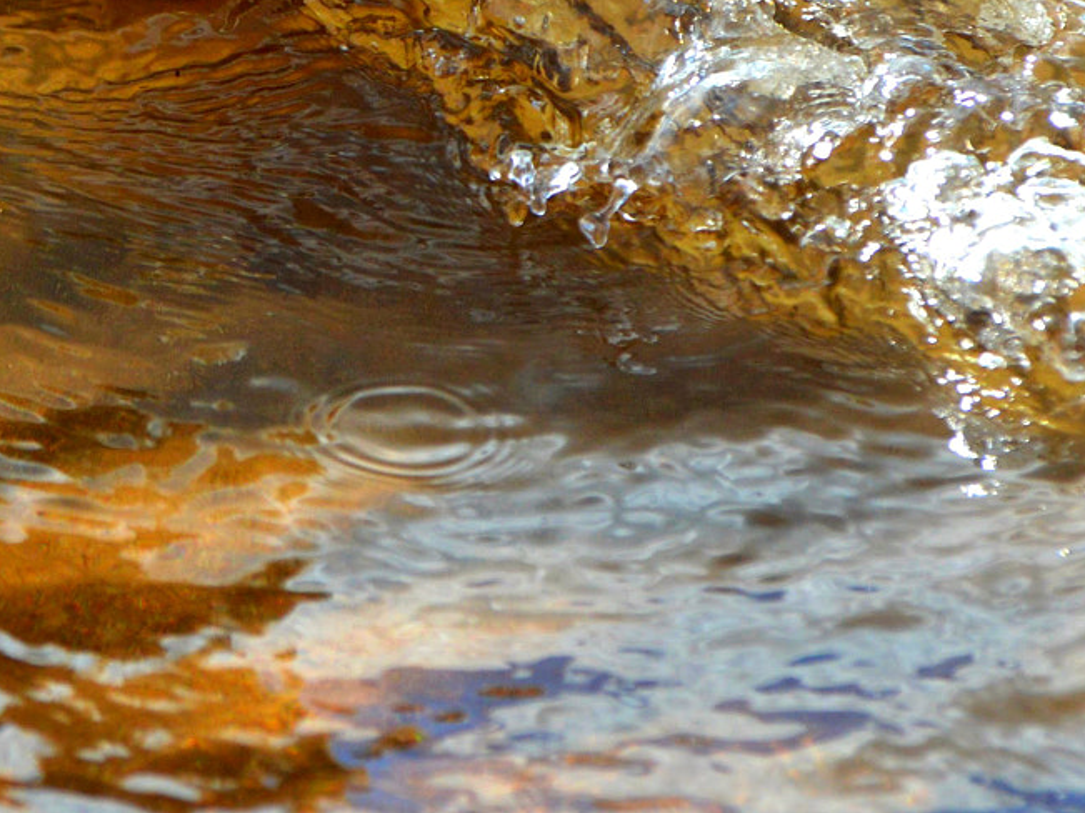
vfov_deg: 2.0
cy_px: -25
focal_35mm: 749
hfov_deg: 2.6
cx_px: 155
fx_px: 23457
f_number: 5.6
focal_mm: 165
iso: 400
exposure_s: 1/1250
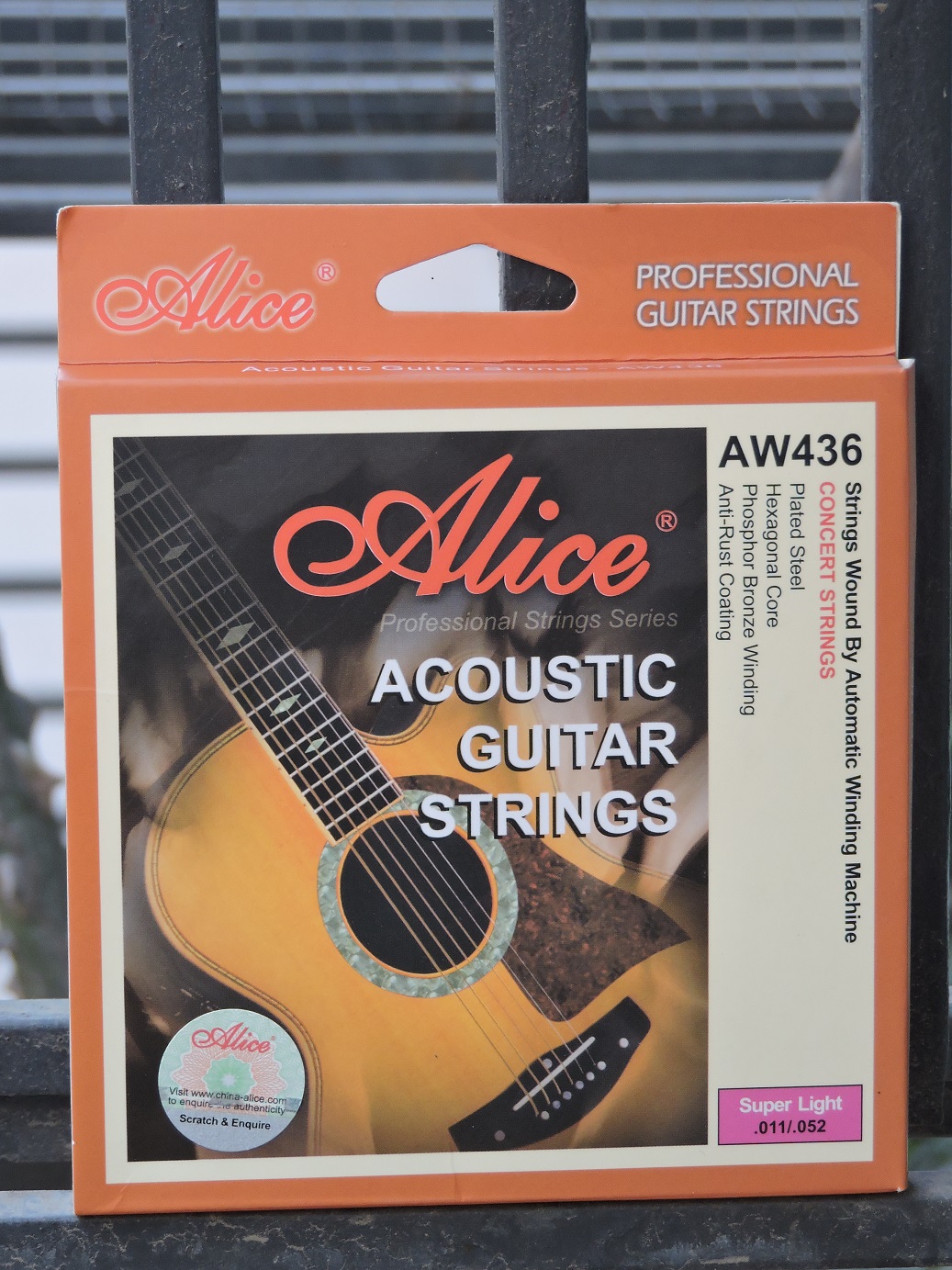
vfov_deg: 12.7
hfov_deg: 9.6
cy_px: 635
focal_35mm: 155
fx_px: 5685
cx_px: 476
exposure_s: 1/100
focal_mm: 27.6
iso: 400
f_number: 4.4
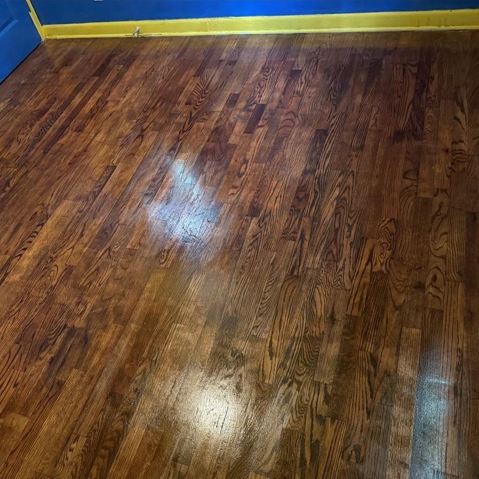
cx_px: 204
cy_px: 245
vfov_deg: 55.6
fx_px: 454
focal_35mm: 29
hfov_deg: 55.4
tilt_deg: -48.9
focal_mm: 6.76
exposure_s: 1/30
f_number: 1.78
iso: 1000
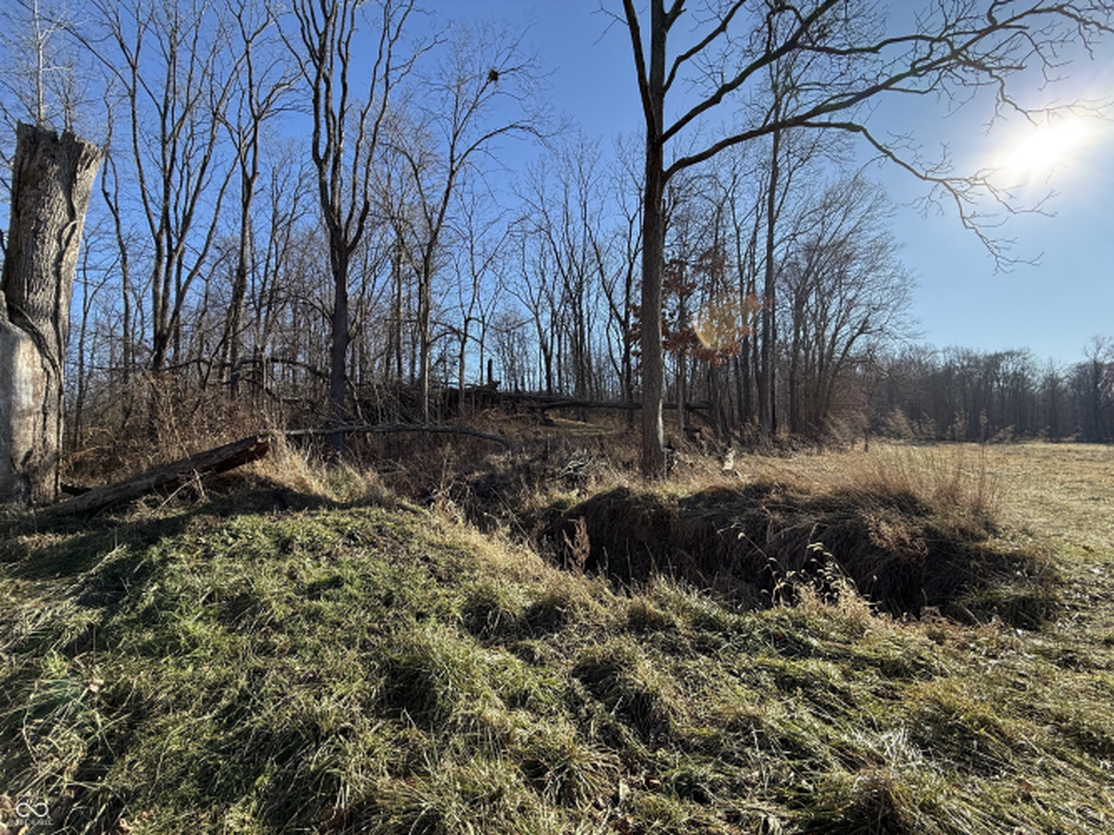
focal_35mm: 14
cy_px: 418
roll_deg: +1.7
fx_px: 450
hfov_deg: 102.1
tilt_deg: +4.0
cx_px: 557
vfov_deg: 85.7
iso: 50
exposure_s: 1/701
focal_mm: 2.22
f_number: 2.2
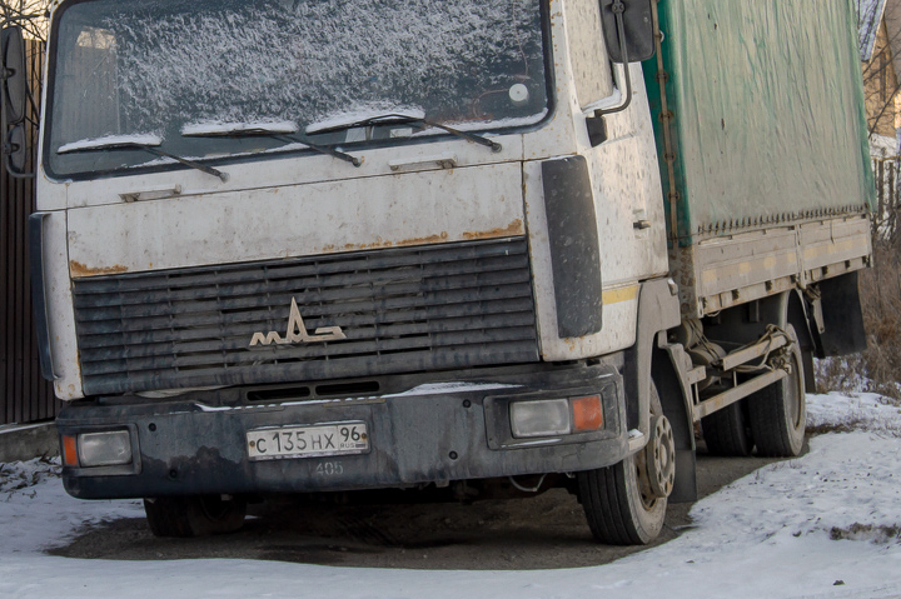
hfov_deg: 25.4
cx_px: 390
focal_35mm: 80
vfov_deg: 17.0
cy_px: 163
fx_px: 2001
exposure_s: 1/40
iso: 200
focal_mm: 32
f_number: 7.1
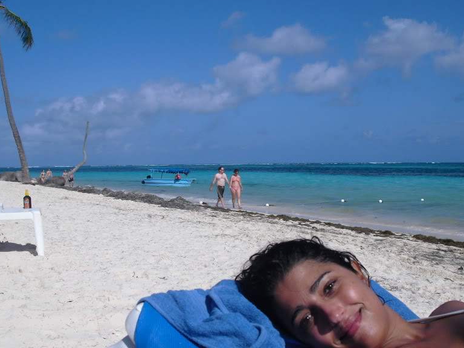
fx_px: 643
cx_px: 228
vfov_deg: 30.2
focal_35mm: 48
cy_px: 213
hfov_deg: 39.7
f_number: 7.8
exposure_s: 1/400
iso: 64
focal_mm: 6.3
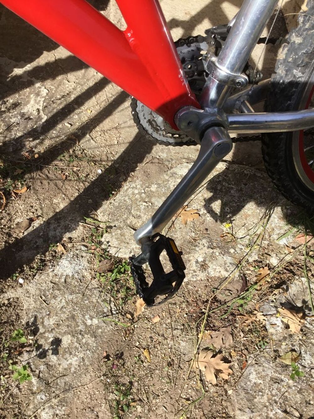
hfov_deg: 45.4
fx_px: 375
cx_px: 157
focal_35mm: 31
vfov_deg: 58.3
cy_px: 210
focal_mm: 3.3
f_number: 2.4
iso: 25
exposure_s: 1/1072
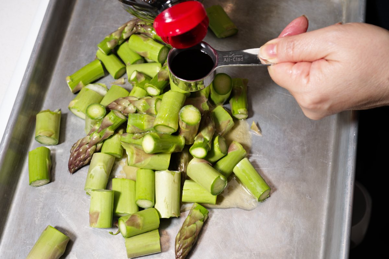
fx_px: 594
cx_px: 194
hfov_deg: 36.3
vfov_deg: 24.6
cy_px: 130
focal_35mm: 55
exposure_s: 1/100
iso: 100
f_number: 8
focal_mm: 55
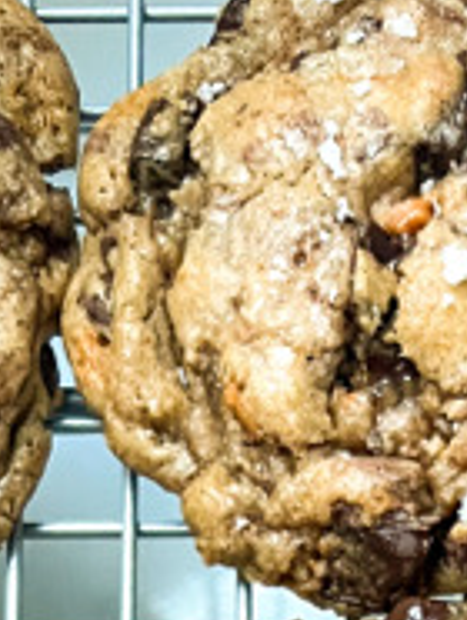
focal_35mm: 119
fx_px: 2136
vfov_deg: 13.2
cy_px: 1392
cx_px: 504
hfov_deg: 12.3
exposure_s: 1/60
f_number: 1.5
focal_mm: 5.7
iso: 400
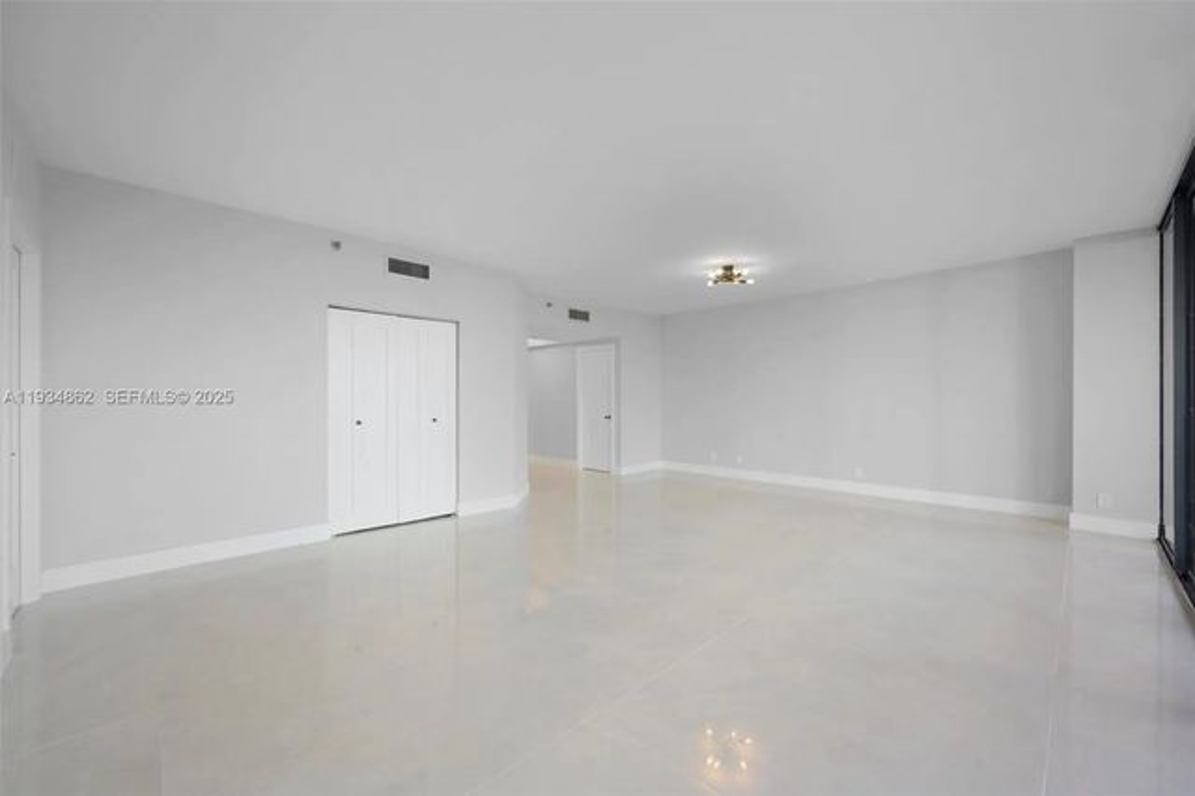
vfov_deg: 81.1
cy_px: 398
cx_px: 598
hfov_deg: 104.3
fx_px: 464
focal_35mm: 14
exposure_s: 1/6
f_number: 9
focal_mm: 14
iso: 100
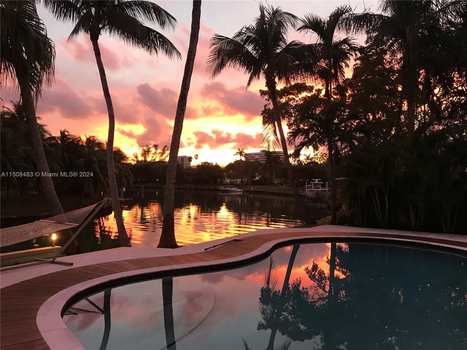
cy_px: 175
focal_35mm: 28
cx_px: 234
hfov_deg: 63.4
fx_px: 378
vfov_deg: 49.7
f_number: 1.8
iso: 40
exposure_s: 1/15
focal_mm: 3.99
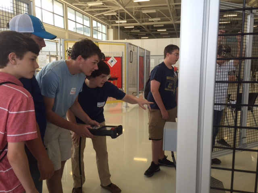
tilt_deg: -9.0
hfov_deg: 61.7
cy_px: 96
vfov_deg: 48.2
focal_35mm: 29
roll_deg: -0.9
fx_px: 216
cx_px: 129
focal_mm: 4.15
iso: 40
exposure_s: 1/120
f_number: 2.2
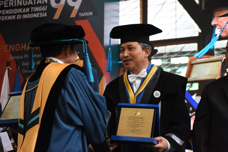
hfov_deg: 24.2
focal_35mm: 84
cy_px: 76
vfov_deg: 16.3
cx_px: 114
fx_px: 532
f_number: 4.8
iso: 2500
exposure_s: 1/160
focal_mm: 56
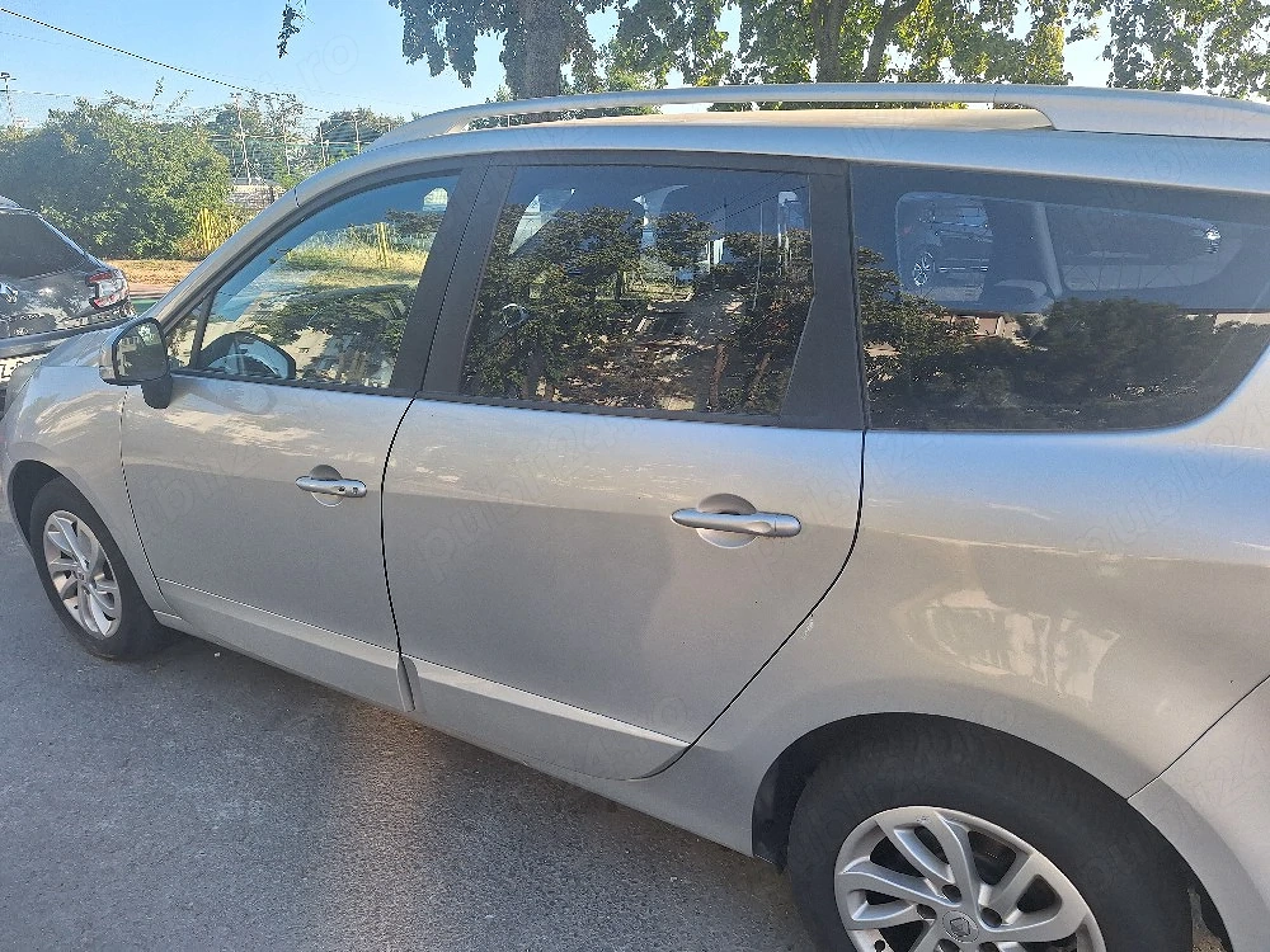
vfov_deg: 58.9
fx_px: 844
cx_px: 635
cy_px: 476
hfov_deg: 73.9
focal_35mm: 23
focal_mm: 5.54
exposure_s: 1/556
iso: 40
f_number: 1.8
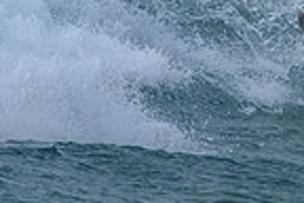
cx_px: 358
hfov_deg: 0.9
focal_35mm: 2210
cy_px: 0
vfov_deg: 0.6
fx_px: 18661
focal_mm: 400
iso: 500
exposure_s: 1/2000
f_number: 9
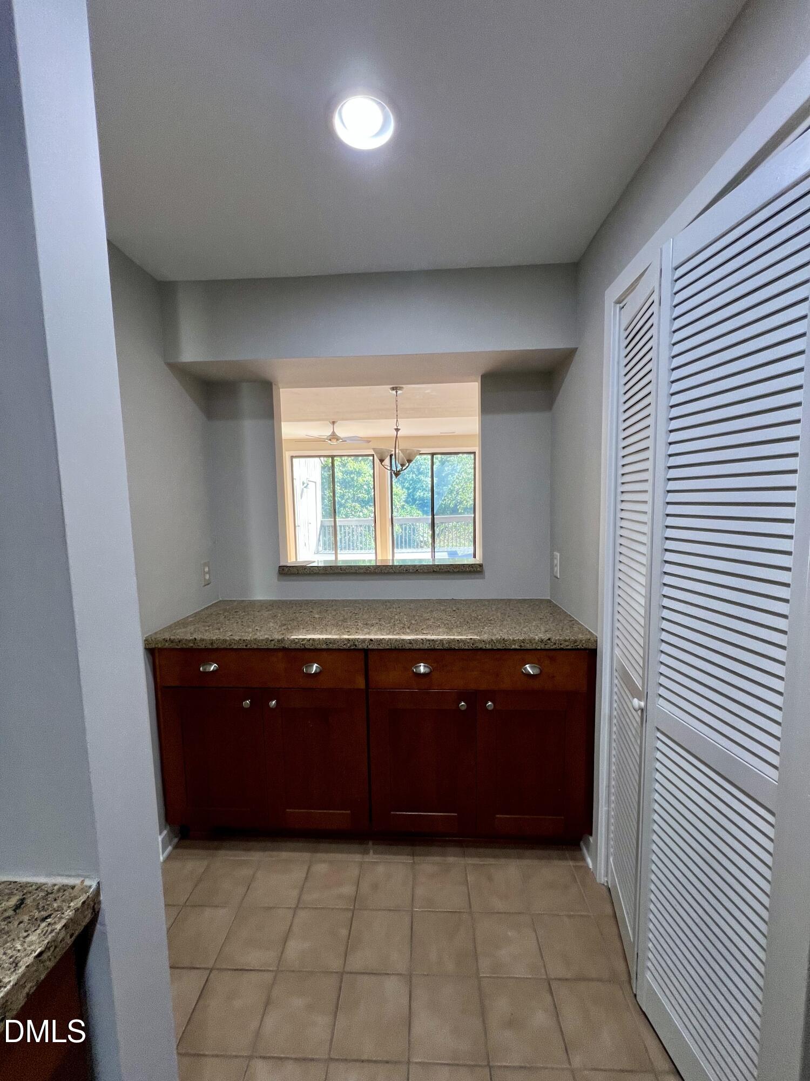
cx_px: 405
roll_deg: +1.6
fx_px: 406
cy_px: 540
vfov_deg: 106.2
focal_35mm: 13
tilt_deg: -5.1
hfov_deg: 89.9
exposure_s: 1/120
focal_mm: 1.57
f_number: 1.8
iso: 80
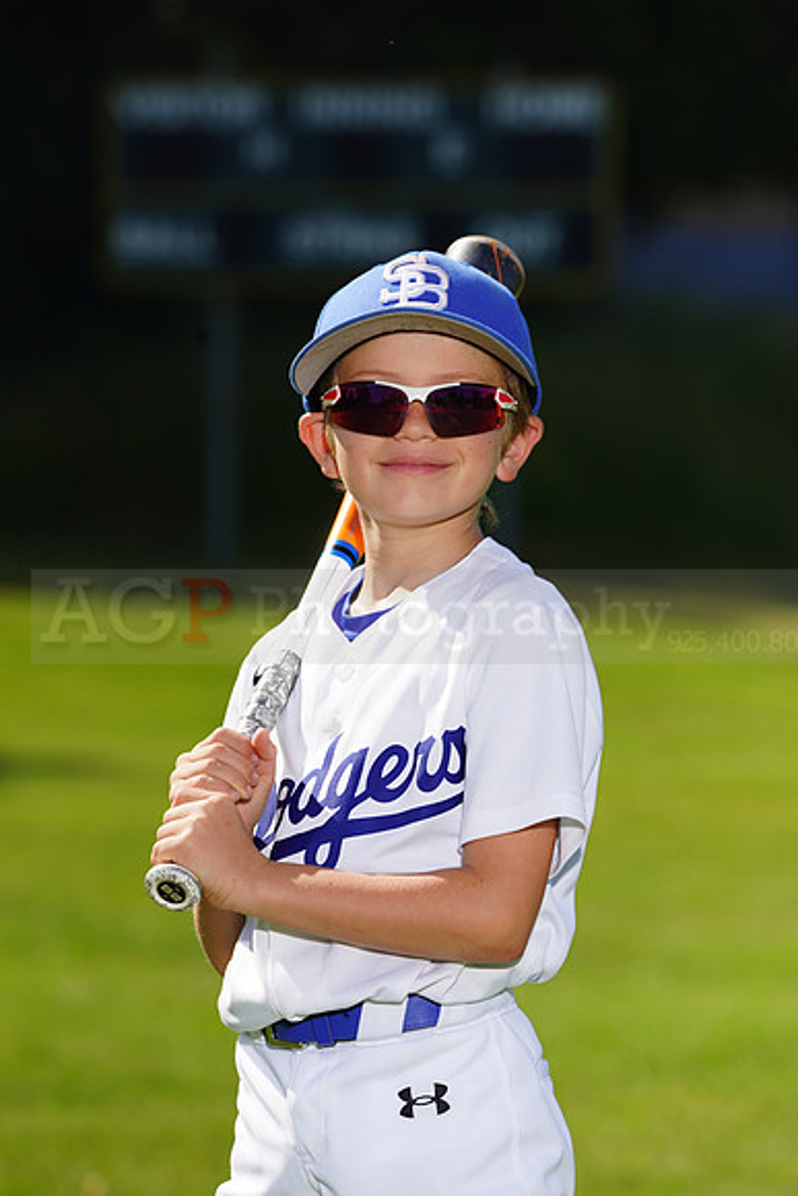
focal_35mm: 241
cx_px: 399
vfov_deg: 8.5
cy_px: 598
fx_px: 8008
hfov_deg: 5.7
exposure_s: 1/250
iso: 100
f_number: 8
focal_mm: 241
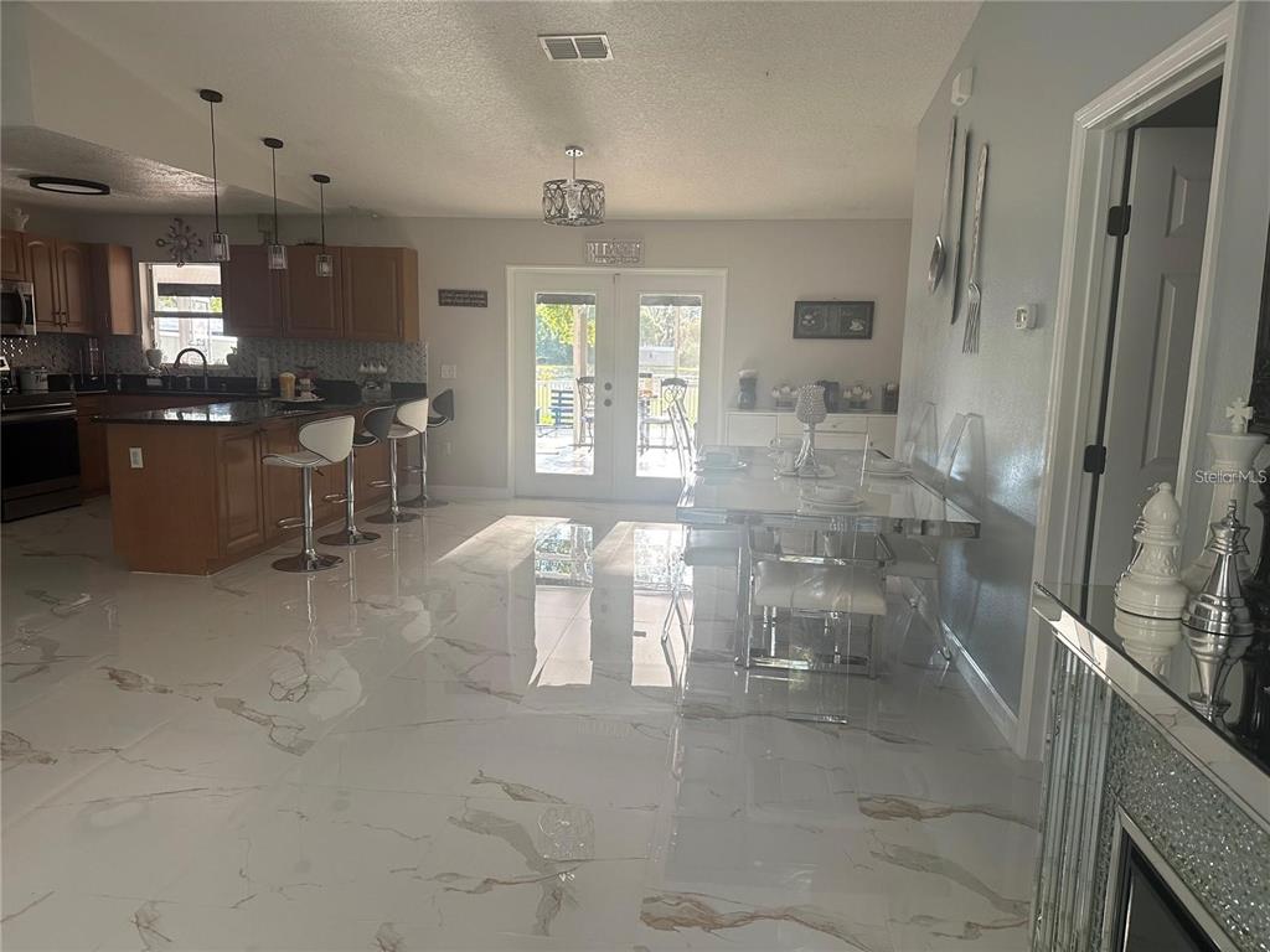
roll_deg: -1.4
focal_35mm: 24
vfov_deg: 56.8
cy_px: 476
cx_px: 635
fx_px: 881
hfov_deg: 71.6
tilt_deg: -9.6
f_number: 1.78
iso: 125
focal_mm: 6.86
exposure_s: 1/121
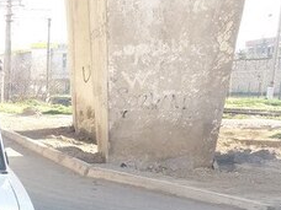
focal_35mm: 81
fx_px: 658
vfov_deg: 17.4
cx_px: -102
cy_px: 246
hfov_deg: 21.4
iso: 64
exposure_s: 1/195
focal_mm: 3.7
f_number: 1.9
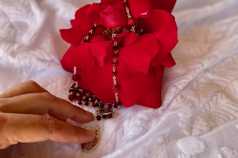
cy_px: 63
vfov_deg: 35.8
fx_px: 245
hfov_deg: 51.9
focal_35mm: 37
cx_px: 118
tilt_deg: -37.5
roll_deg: +9.3
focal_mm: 4.25
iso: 32
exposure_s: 1/121
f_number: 1.8
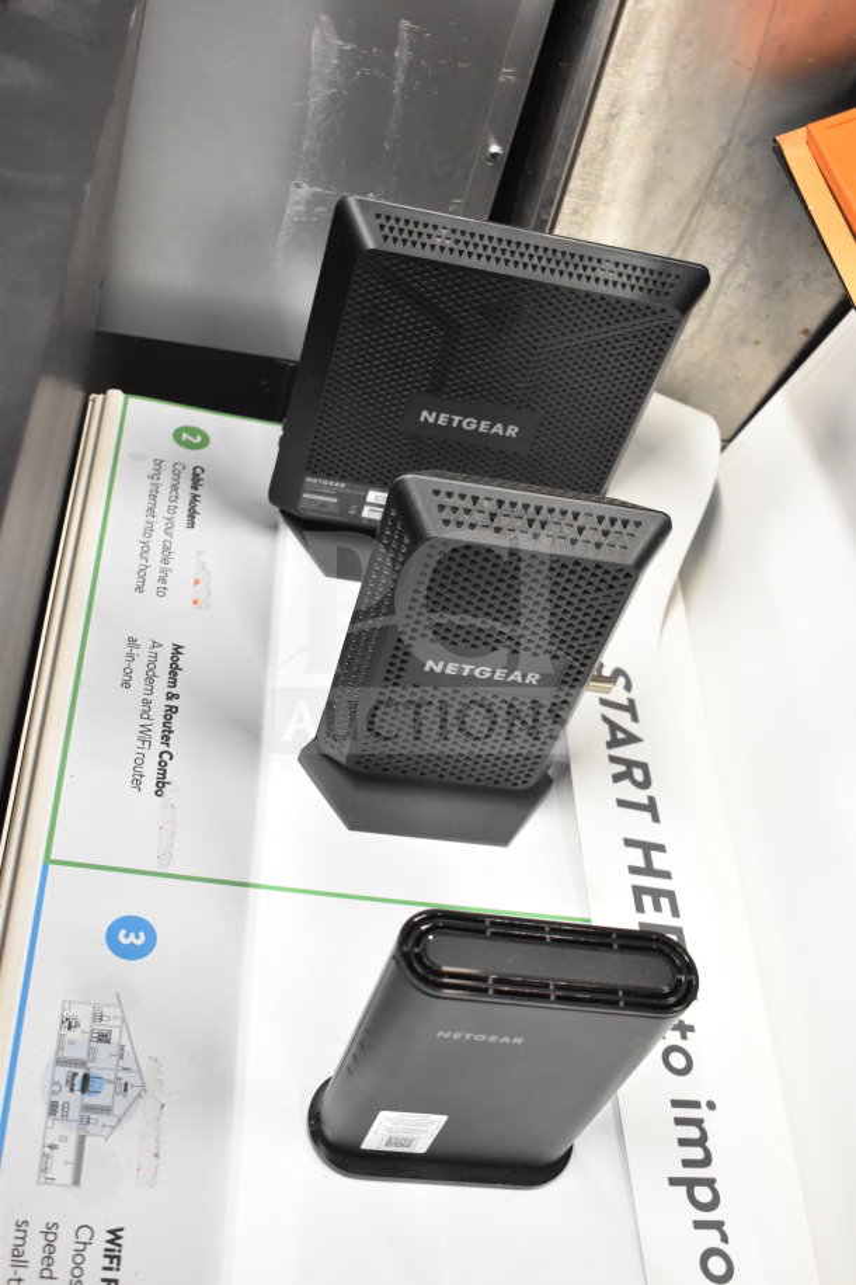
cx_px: 428
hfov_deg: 34.2
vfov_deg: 49.6
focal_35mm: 39
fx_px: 1391
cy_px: 642
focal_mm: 26
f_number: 4
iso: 3200
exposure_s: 1/40
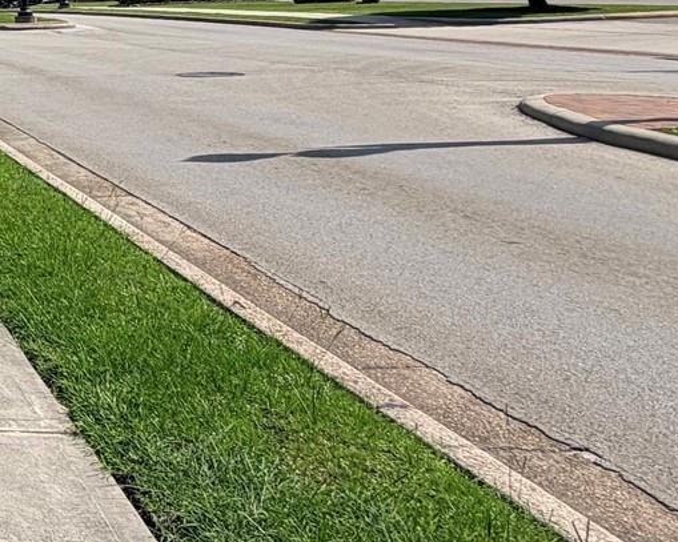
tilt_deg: +3.8
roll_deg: +1.5
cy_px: -35
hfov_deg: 23.9
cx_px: -426
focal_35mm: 55
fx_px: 1103
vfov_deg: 25.8
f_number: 2.2
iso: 20
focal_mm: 2.22
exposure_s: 1/1167
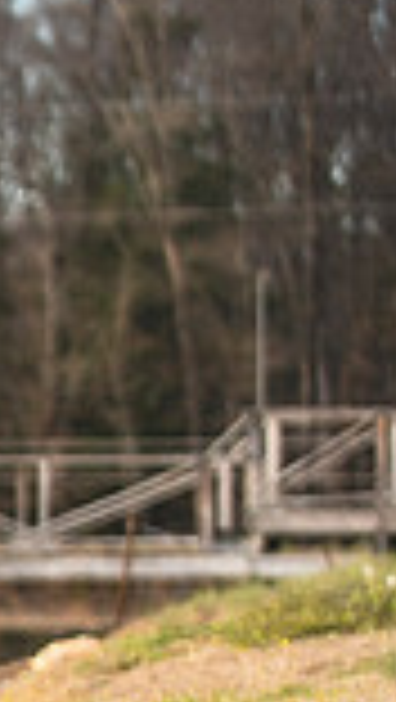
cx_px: -754
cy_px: 695
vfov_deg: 6.3
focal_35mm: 341
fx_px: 6352
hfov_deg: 3.5
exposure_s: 1/400
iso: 100
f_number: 2.8
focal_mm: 86
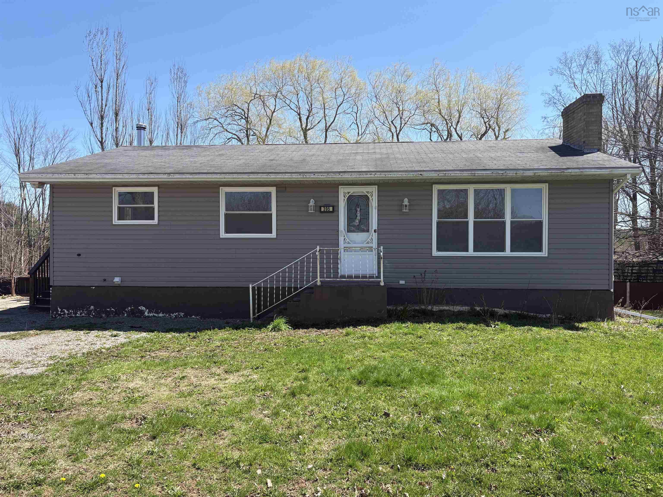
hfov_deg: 67.3
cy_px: 248
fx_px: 498
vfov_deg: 53.1
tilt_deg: -0.5
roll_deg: +0.7
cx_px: 332
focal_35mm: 26
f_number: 1.6
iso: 50
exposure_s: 1/1667
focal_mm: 5.96
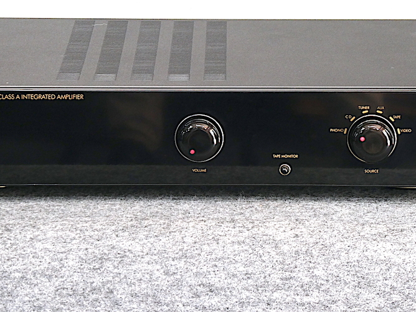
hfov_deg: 9.1
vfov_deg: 6.8
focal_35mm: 217
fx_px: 2608
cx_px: 199
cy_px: 93
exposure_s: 1/13
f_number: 5.4
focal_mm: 27.1
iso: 200
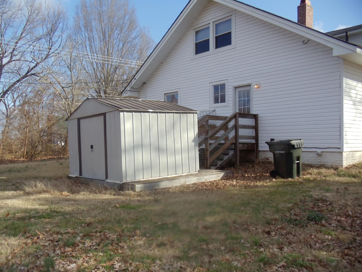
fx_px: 460
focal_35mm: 44
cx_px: 181
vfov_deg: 32.9
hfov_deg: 42.9
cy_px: 136
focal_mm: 6
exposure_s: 1/160
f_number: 7.1
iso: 80
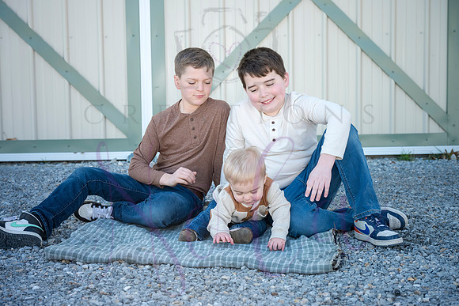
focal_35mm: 57
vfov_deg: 23.8
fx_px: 727
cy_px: 153
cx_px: 230
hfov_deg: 35.0
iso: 400
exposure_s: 1/640
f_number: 4.5
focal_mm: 57
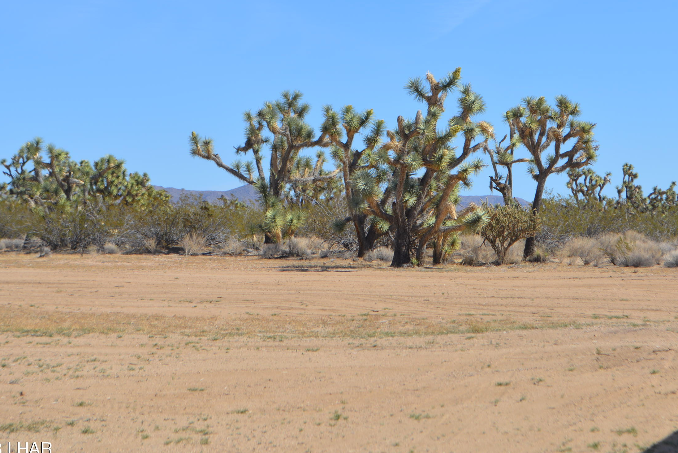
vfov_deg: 12.2
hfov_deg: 18.1
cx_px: 412
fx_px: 2124
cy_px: 168
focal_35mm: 113
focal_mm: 55
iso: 100
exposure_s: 1/320
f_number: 9
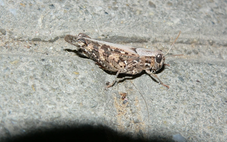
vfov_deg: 15.4
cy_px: 76
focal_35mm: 85
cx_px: 112
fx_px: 526
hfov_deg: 24.4
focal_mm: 13.2
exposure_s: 1/60
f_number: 4
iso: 100
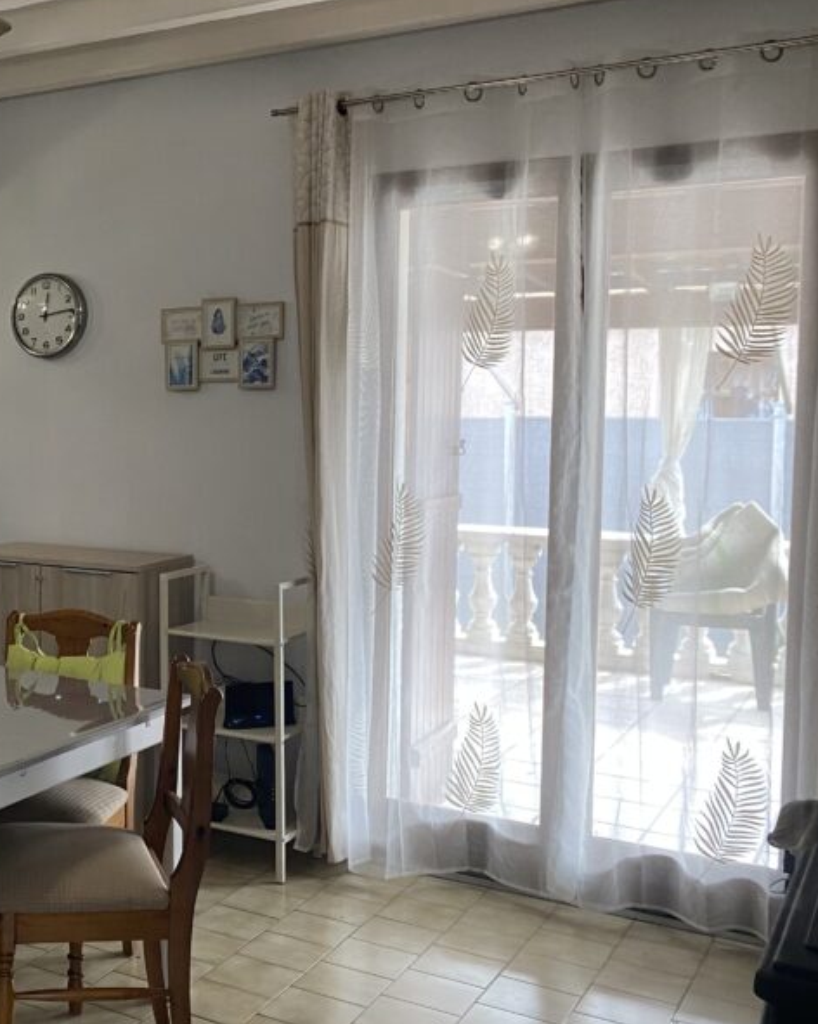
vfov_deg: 42.0
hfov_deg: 30.9
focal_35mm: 44
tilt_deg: -4.2
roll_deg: +0.0
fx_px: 1333
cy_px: 483
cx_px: -54
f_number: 1.8
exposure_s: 1/89
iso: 125
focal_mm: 4.25
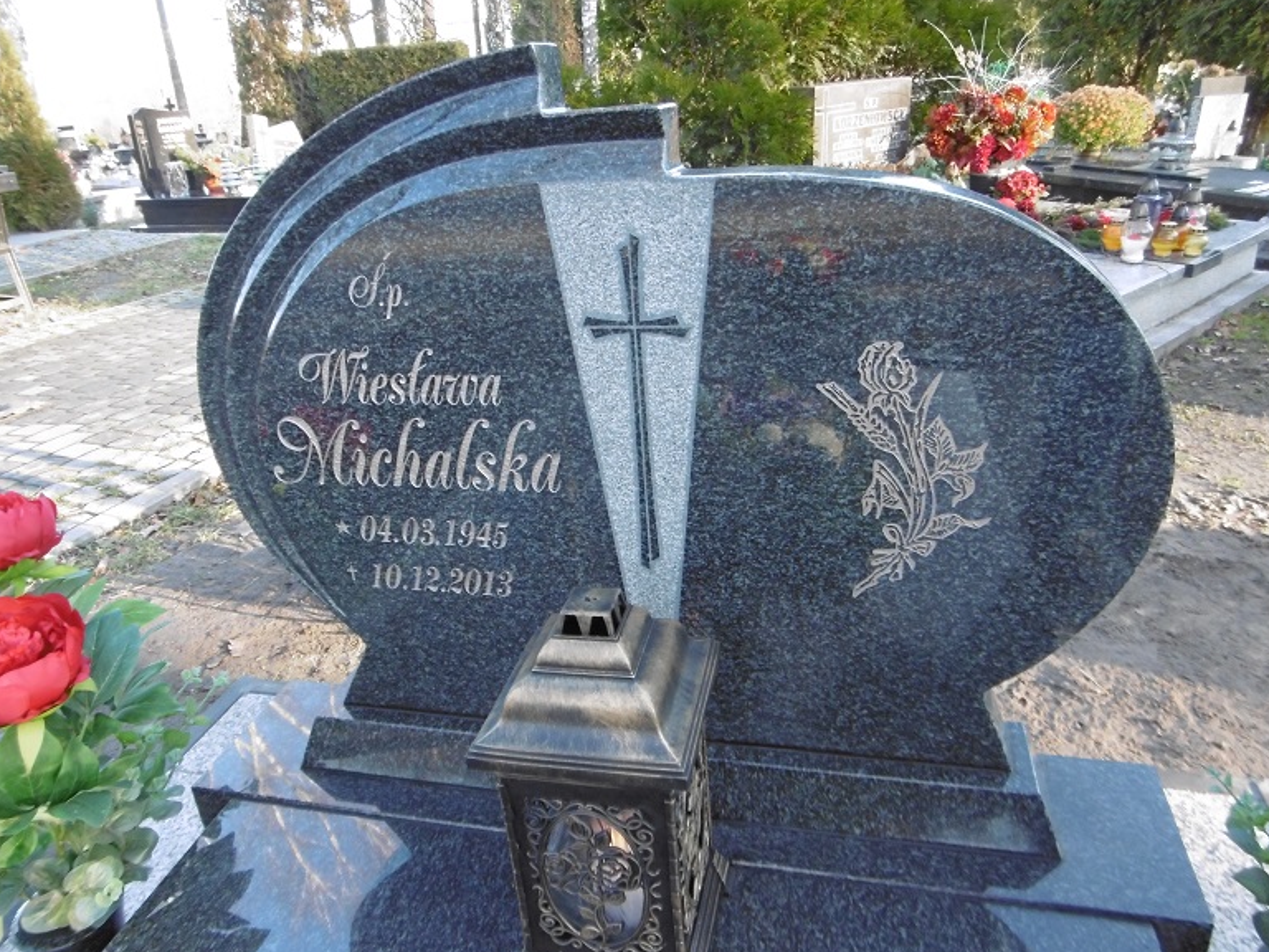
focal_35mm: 25
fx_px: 916
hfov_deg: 69.4
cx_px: 628
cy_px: 464
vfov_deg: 54.9
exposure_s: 1/100
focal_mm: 4.3
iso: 250
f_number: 3.1
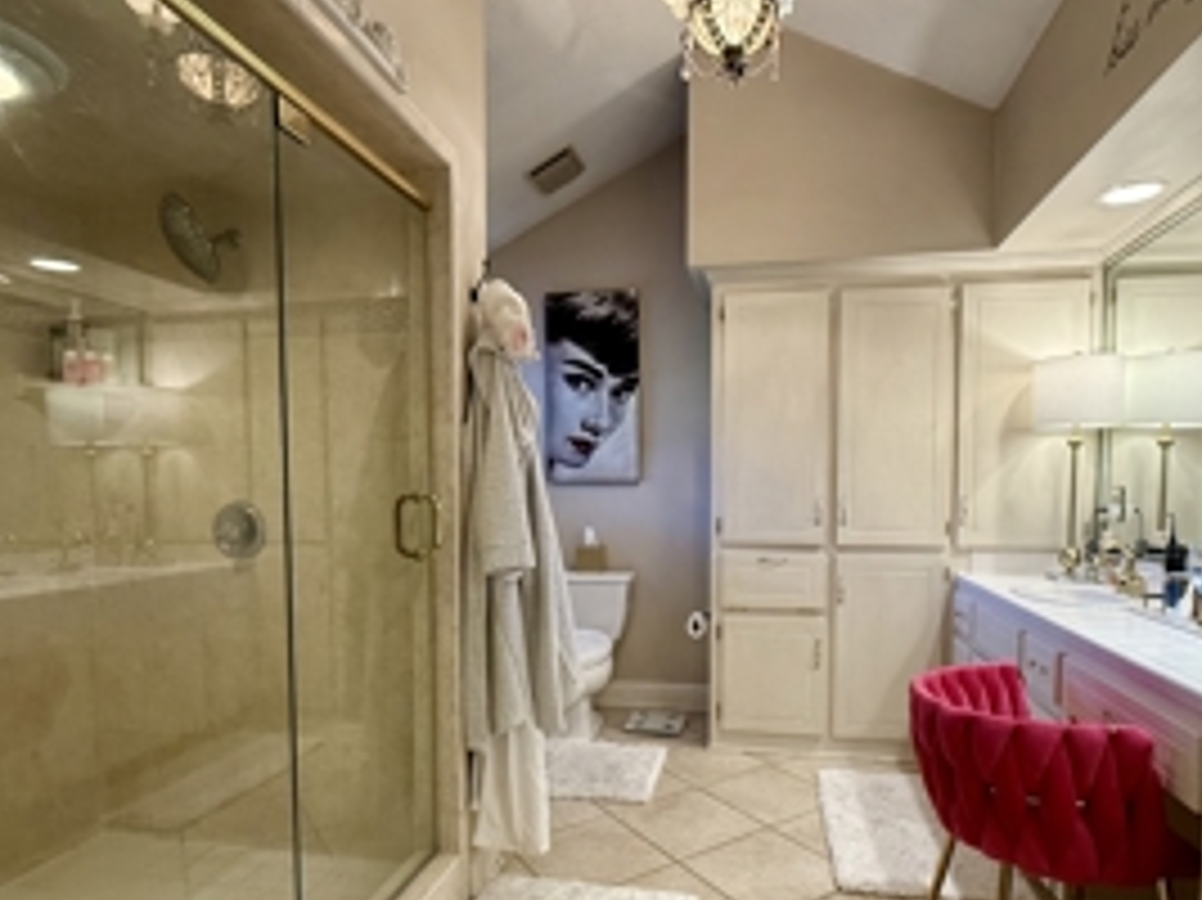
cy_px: 522
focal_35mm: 21
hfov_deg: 78.9
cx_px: 639
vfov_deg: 63.0
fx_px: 729
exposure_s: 1/120
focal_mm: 2.22
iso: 400
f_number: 2.2
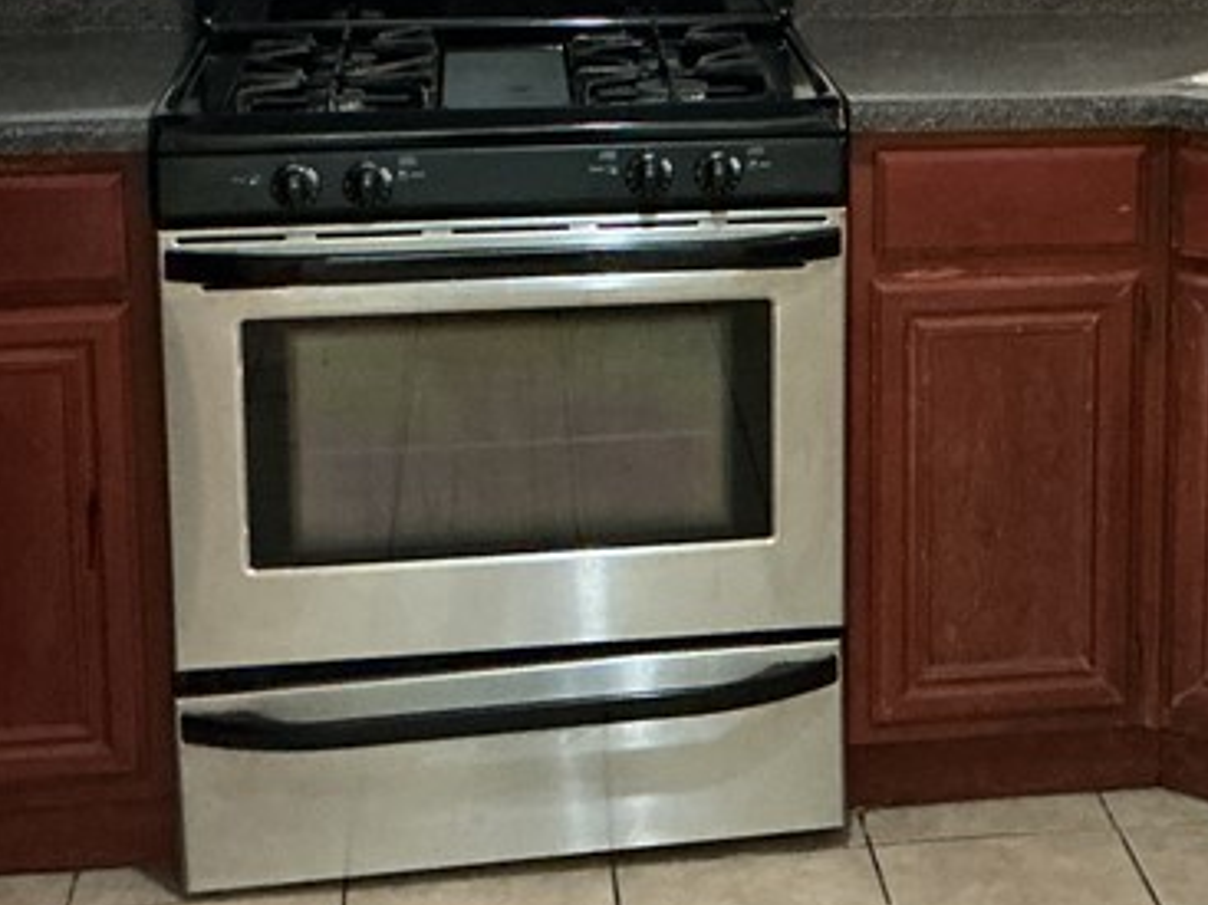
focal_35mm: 81
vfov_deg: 17.9
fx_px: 2826
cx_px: 1027
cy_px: 112
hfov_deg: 23.6
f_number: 1.8
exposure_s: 1/40
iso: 320
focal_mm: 3
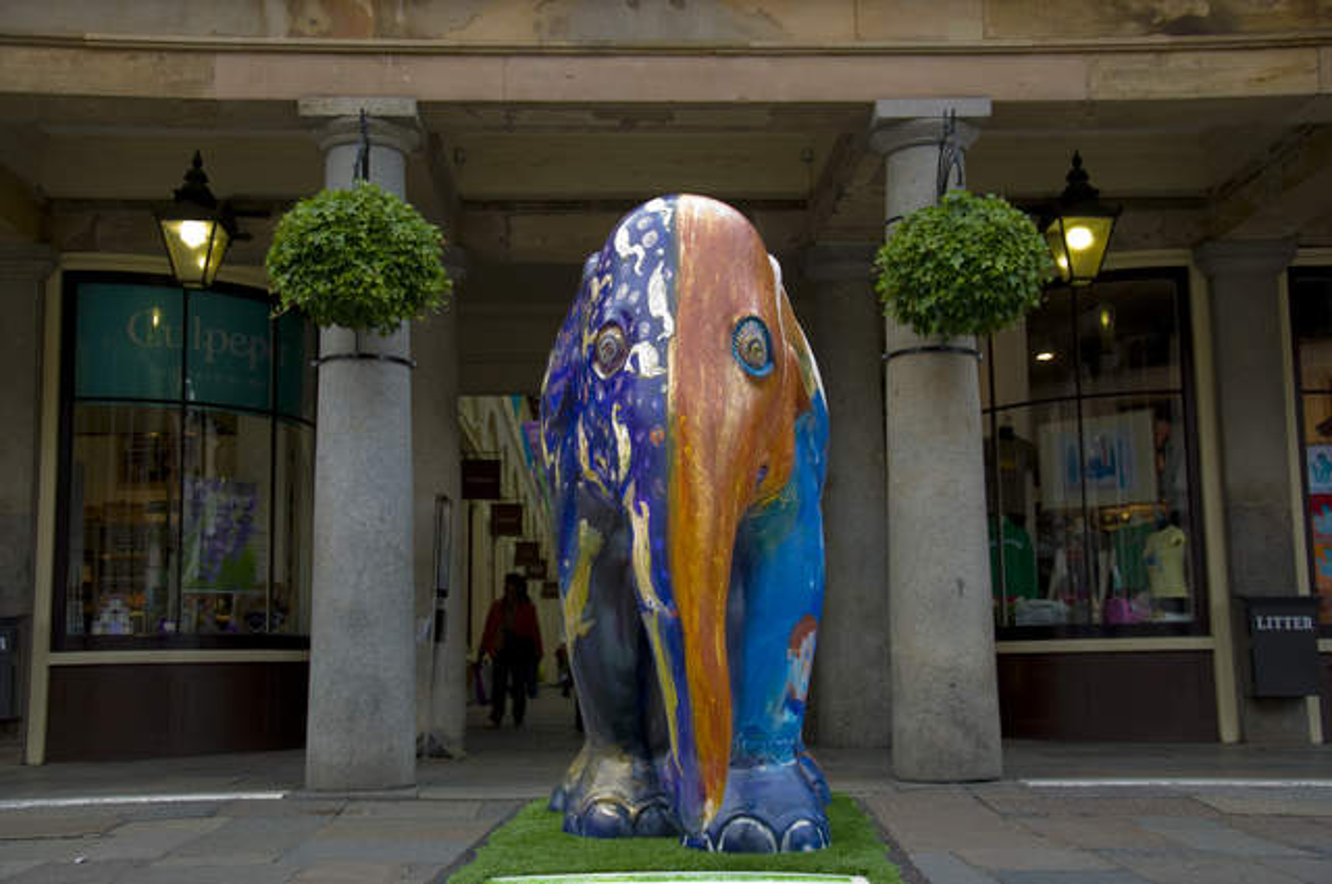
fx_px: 1552
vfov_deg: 31.8
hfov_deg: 46.5
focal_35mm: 42
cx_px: 666
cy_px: 442
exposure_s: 1/30
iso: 100
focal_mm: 28
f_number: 4.5
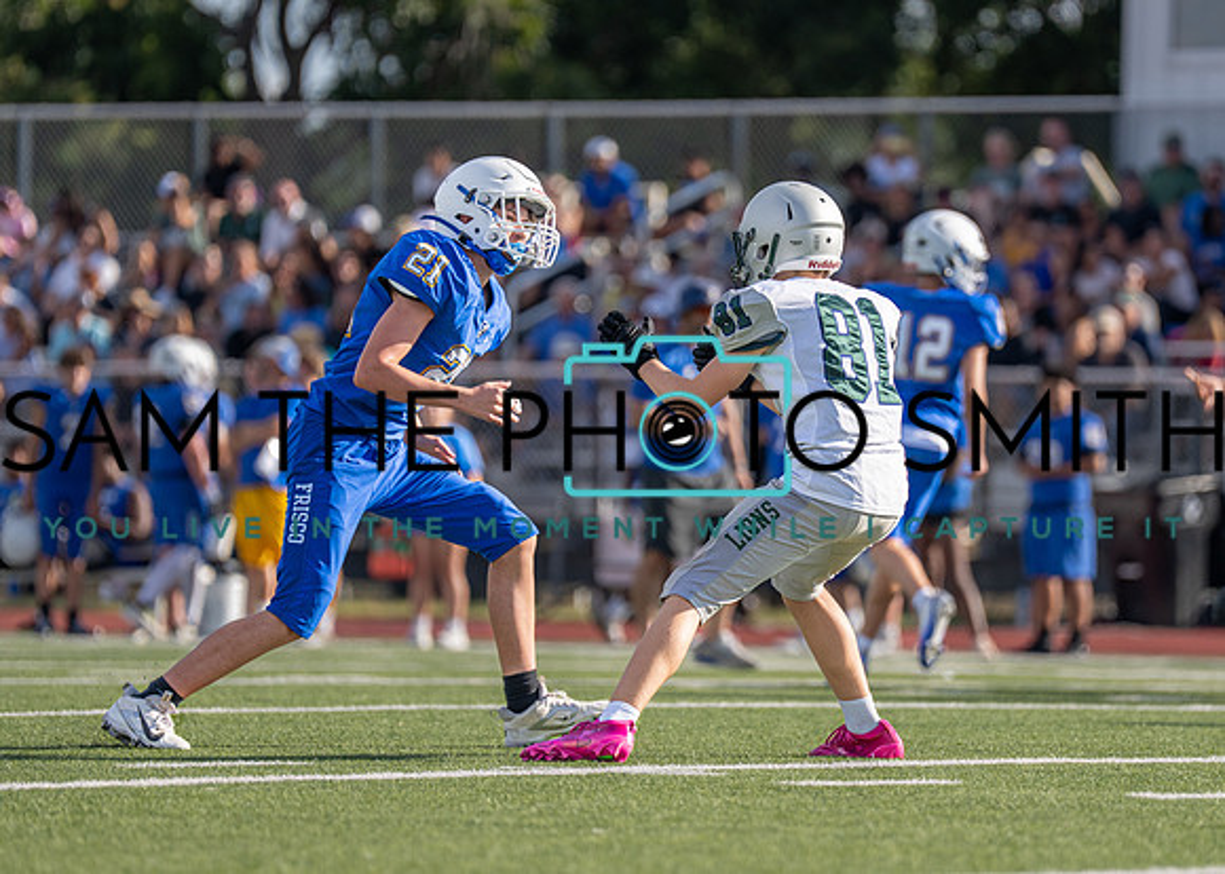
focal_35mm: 326
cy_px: 401
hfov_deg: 6.2
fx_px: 11353
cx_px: 761
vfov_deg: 4.4
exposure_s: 1/2000
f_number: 2.8
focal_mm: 200
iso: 100
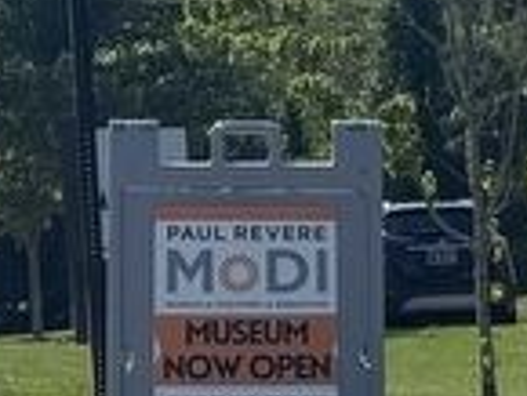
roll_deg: +1.2
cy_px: 218
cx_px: 876
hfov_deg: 7.3
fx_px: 4038
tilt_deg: +1.8
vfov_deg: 5.6
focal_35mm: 265
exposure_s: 1/6024
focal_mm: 6.76
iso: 64
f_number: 1.78
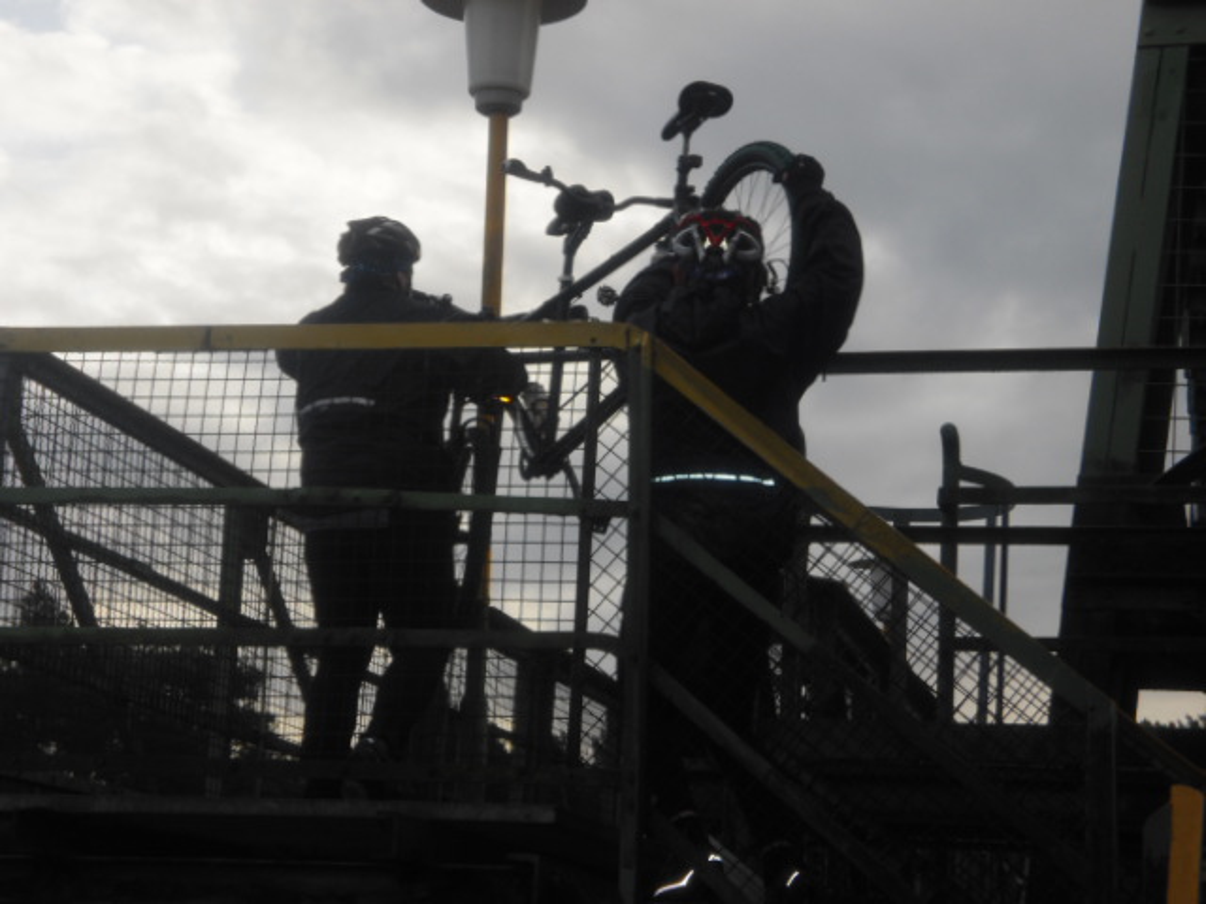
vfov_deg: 18.9
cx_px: 603
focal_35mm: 78
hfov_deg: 25.0
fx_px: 2717
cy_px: 452
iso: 64
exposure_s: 1/250
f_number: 4.7
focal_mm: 13.02
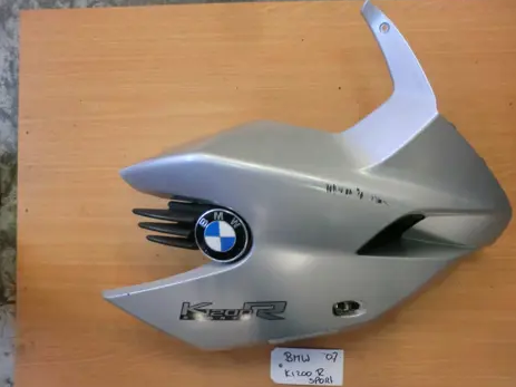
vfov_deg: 49.7
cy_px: 197
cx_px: 265
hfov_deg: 63.4
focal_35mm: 28
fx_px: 417
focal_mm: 4.9
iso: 320
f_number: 3.2
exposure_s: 1/60
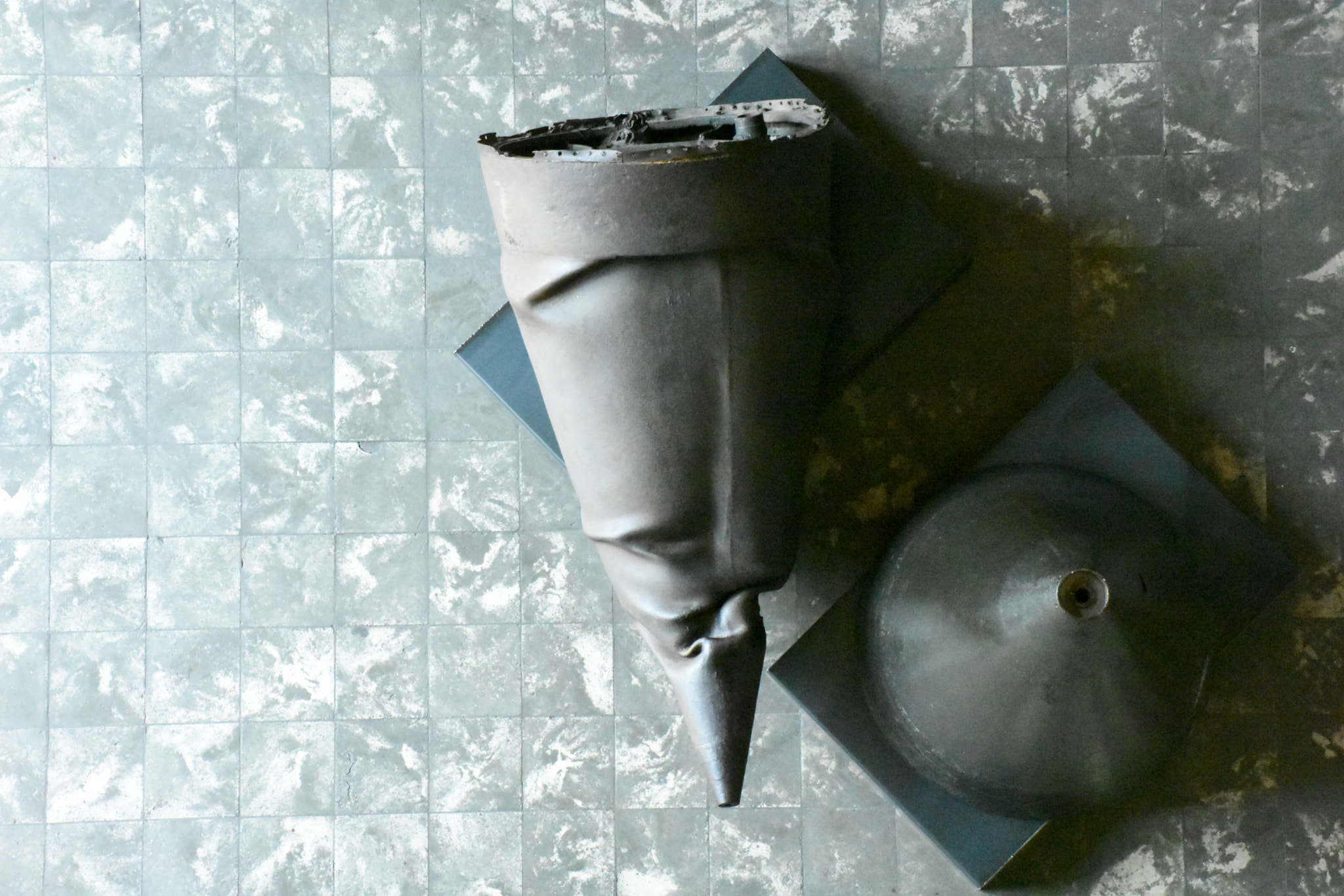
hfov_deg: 19.5
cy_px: 448
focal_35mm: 105
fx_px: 3919
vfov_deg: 13.0
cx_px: 672
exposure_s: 1/125
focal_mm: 70
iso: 22800
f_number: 22
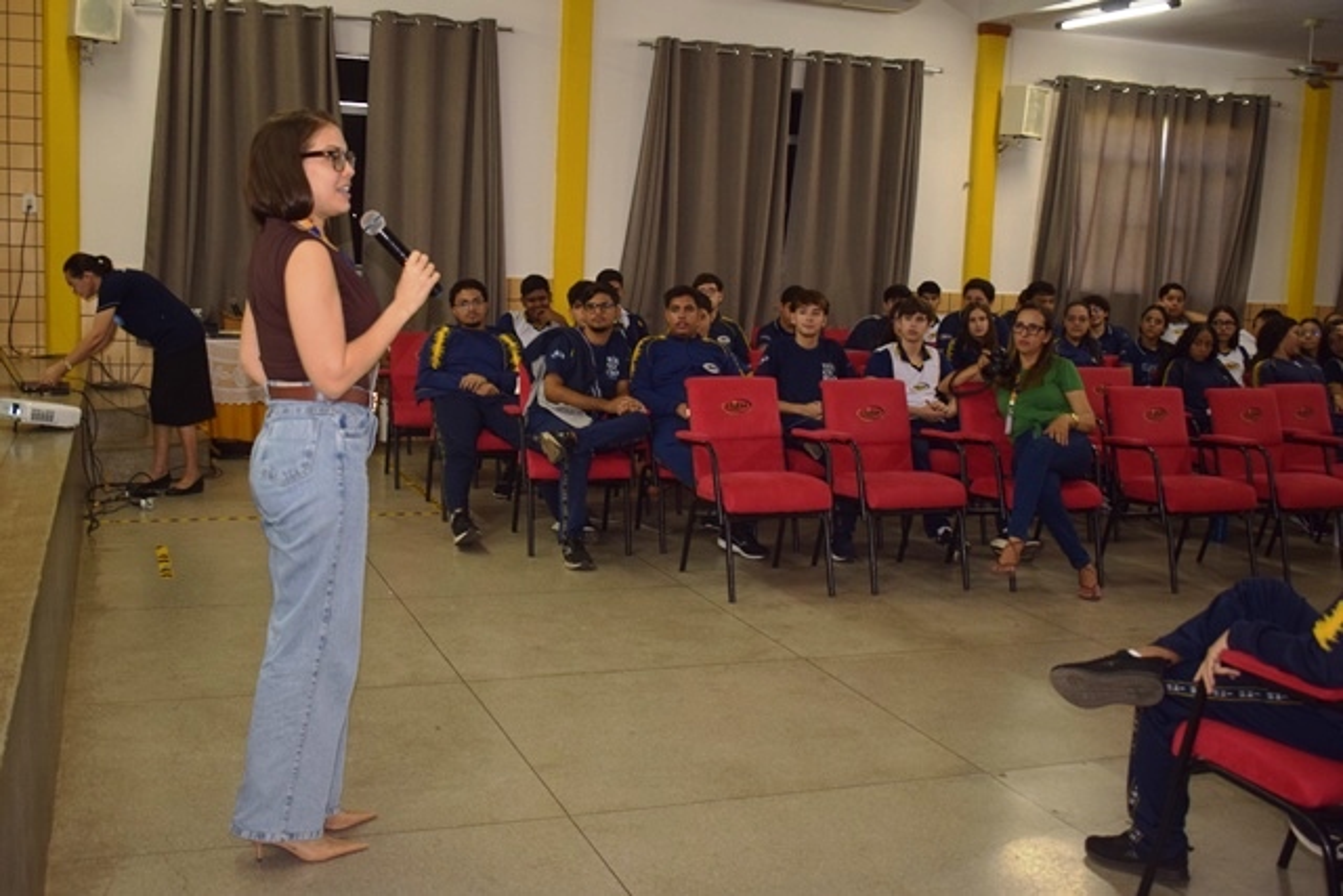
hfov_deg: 49.5
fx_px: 1455
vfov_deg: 34.2
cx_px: 672
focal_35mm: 39
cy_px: 448
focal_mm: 26
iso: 720
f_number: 4
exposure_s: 1/30
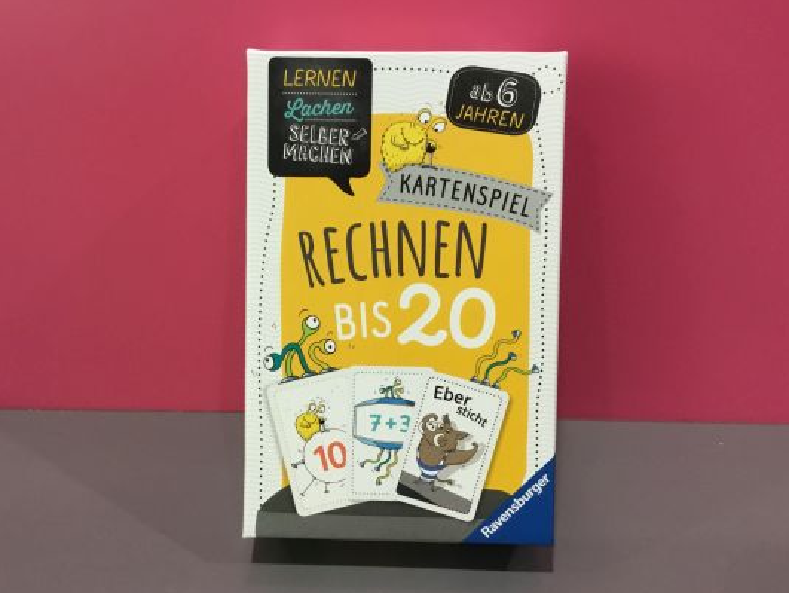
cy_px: 303
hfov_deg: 52.5
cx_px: 361
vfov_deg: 40.7
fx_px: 798
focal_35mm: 35
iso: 125
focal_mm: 3.3
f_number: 2.4
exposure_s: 1/33
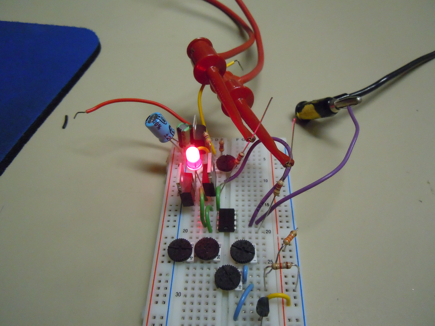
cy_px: 163
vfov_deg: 46.8
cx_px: 218
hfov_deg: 60.0
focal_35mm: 30
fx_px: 377
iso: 800
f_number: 3.5
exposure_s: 1/100
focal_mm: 5.4
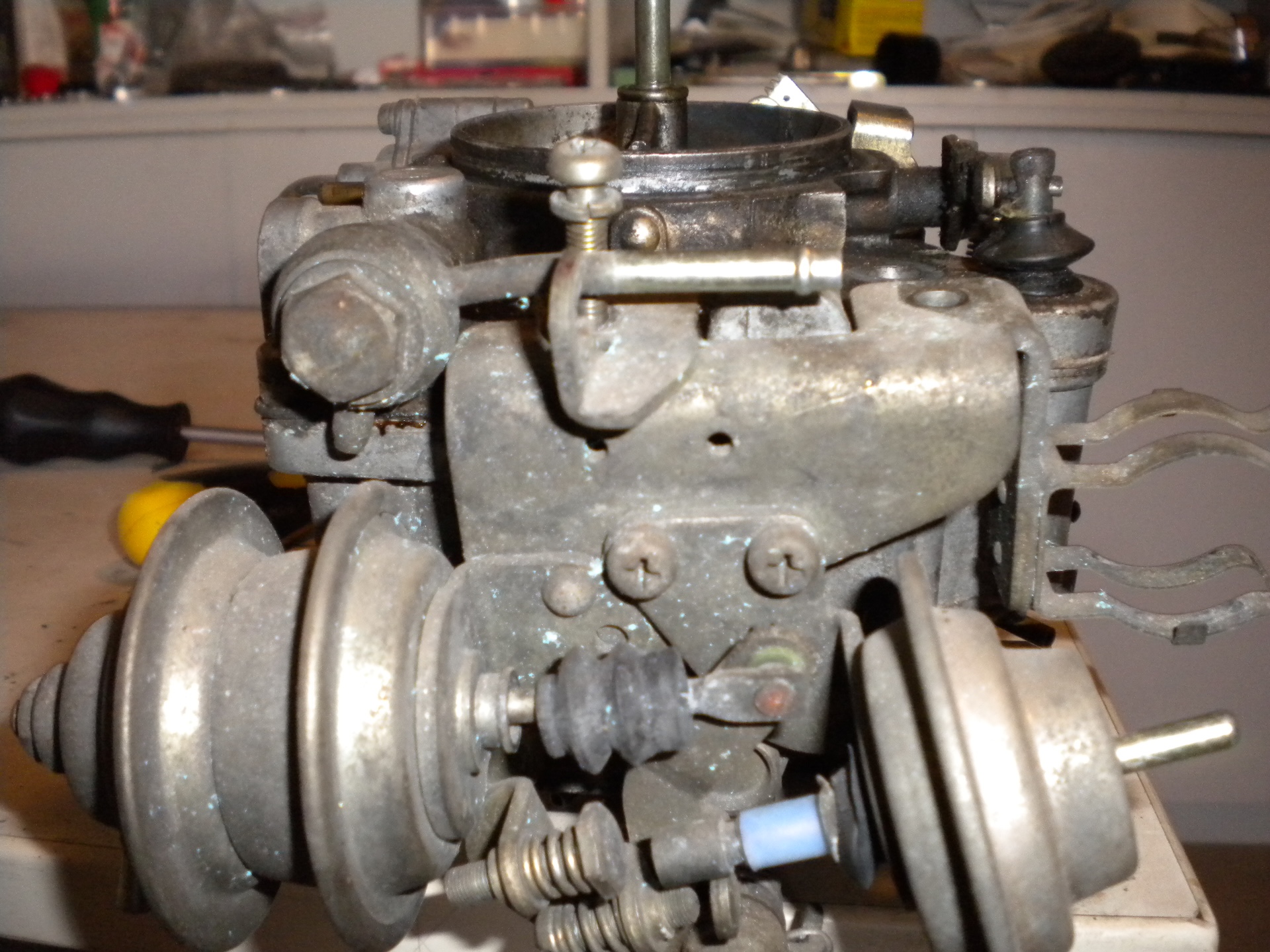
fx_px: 1284
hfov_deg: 52.6
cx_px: 635
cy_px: 476
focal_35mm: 35
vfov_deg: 40.7
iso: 400
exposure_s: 1/30
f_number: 3.1
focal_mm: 6.3
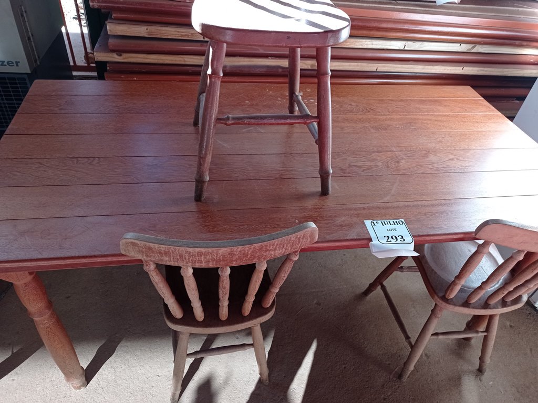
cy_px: 202
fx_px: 435
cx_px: 269
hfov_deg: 63.5
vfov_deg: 49.7
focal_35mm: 28
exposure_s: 1/128
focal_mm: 4.7
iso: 100
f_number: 1.79
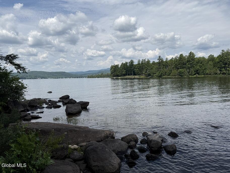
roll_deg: +0.6
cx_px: 115
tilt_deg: -2.7
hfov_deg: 71.6
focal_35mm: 24
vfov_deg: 56.8
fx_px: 159
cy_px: 86
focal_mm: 6.76
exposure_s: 1/8130
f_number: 1.78
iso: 80
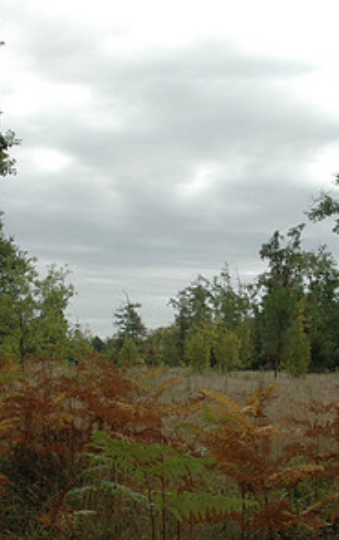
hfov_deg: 24.0
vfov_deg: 37.5
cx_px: 172
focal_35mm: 54
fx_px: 796
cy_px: 289
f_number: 11
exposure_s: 1/400
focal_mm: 18
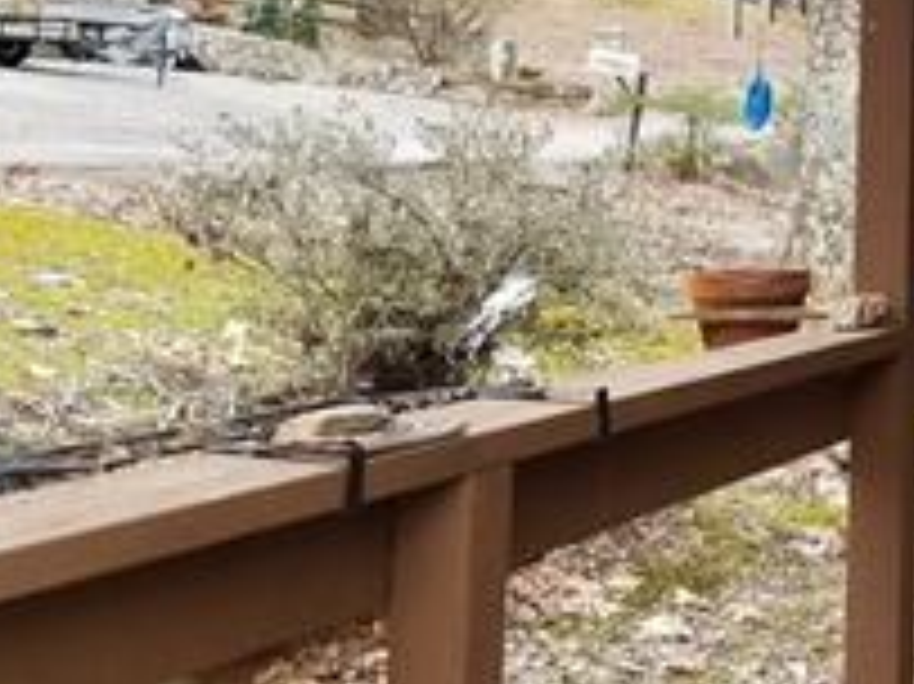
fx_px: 2164
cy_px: -32
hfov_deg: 22.4
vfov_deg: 17.5
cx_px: 1022
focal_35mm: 82
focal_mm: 4.3
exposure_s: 1/60
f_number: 1.7
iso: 64
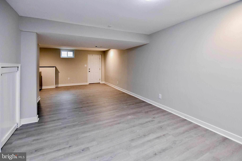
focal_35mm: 15
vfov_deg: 77.3
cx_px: 121
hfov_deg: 100.4
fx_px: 101
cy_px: 80
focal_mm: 10
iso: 1800
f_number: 3.5
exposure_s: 1/125
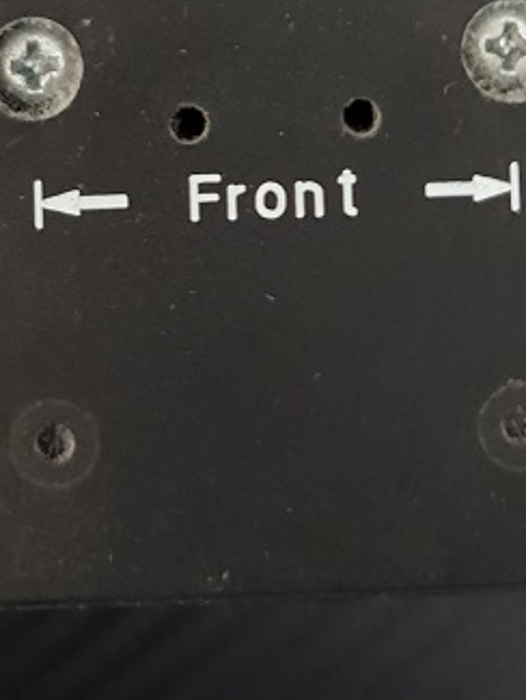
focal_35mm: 80
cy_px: -261
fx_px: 1620
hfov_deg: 18.4
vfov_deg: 21.5
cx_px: 241
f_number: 1.5
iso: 250
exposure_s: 1/15
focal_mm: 4.3
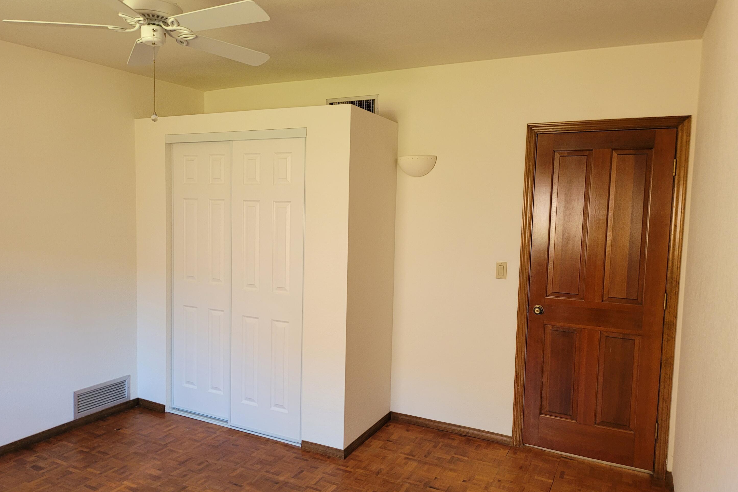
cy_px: 252
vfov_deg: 46.4
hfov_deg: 65.5
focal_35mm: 28
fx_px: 574
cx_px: 366
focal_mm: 5
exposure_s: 1/60
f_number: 1.8
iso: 250
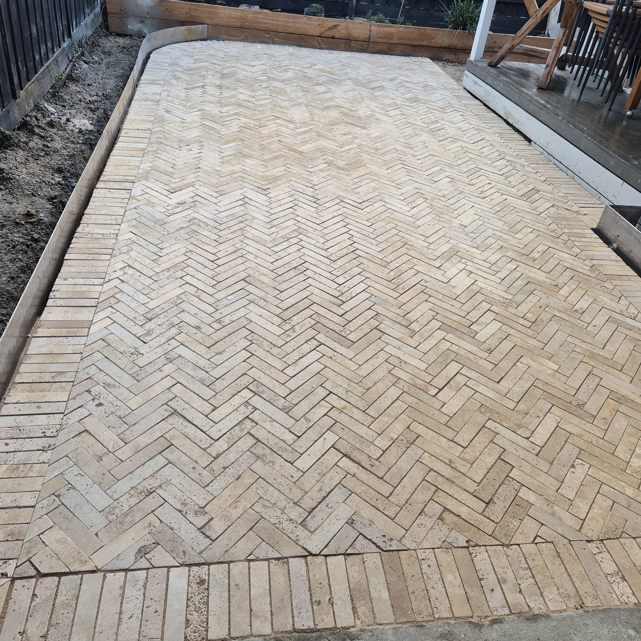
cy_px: 316
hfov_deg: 57.3
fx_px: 587
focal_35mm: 28
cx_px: 324
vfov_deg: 57.3
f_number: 1.8
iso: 100
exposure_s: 1/180
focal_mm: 5.4
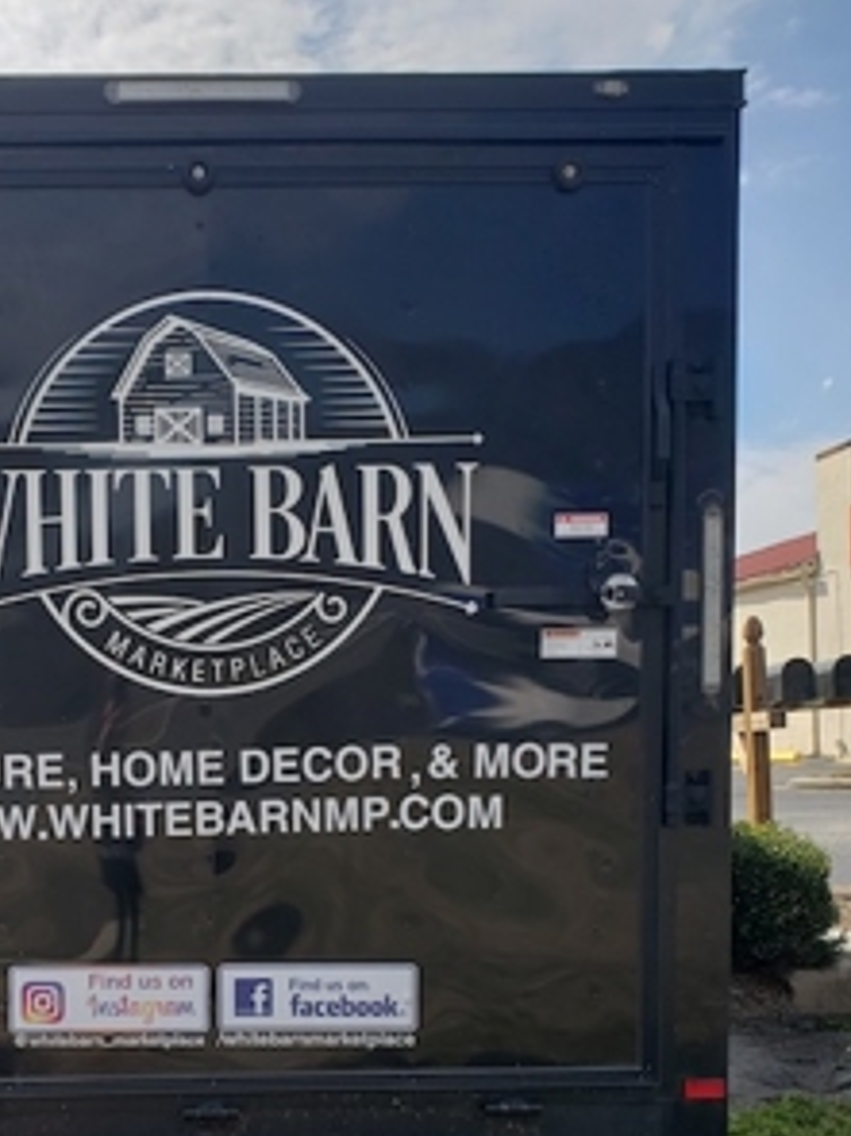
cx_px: 193
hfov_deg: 30.2
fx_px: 1542
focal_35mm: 47
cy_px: 818
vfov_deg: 39.6
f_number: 2.4
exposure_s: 1/1132
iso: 50
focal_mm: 4.3
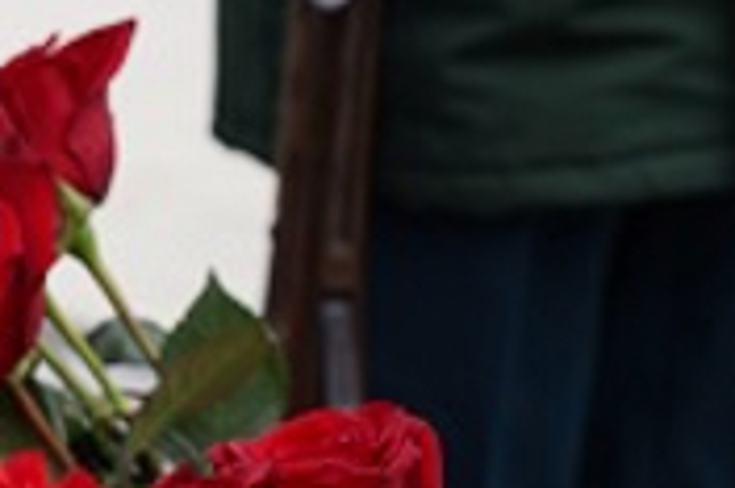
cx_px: -768
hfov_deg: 8.3
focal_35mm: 235
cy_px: 859
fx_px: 4793
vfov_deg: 5.7
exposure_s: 1/200
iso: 100
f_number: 5
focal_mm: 55
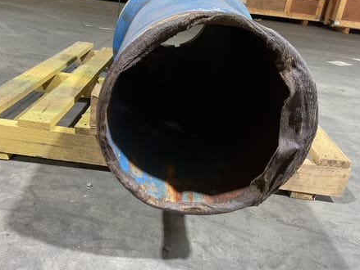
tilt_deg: -23.1
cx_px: 160
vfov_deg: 43.0
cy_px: 122
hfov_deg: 55.2
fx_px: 343
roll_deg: -6.8
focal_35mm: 33
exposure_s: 1/50
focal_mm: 3
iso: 250
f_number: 1.8
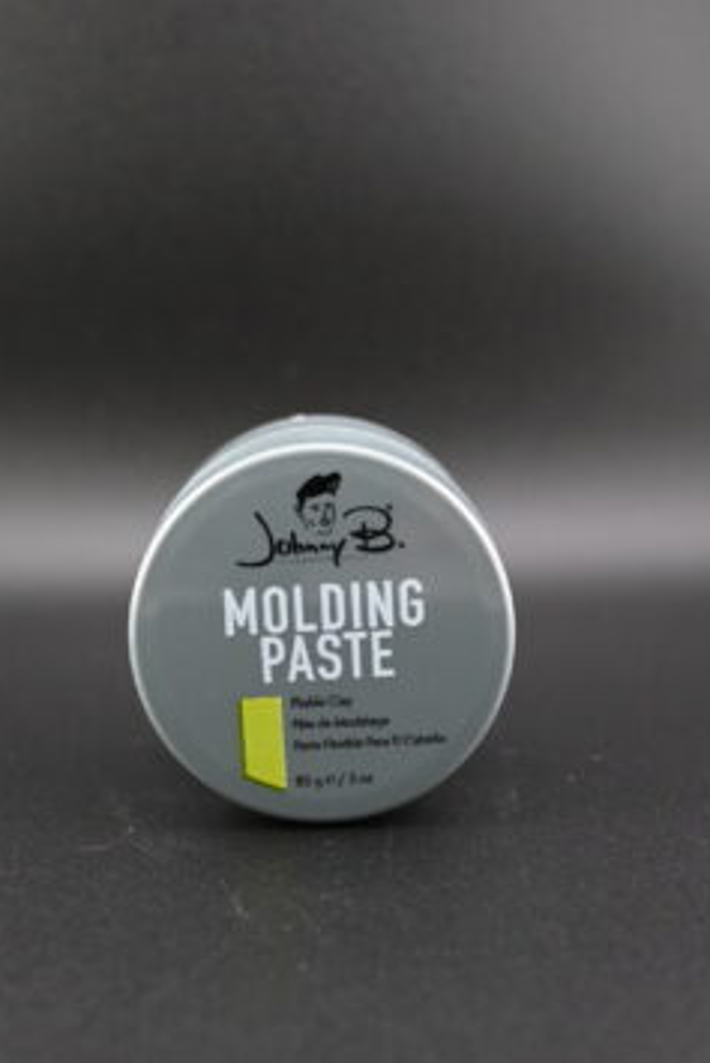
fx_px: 1713
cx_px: 291
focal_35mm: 58
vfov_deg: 34.5
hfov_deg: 23.4
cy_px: 599
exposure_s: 1/125
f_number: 4.8
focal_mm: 30.5
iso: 1000
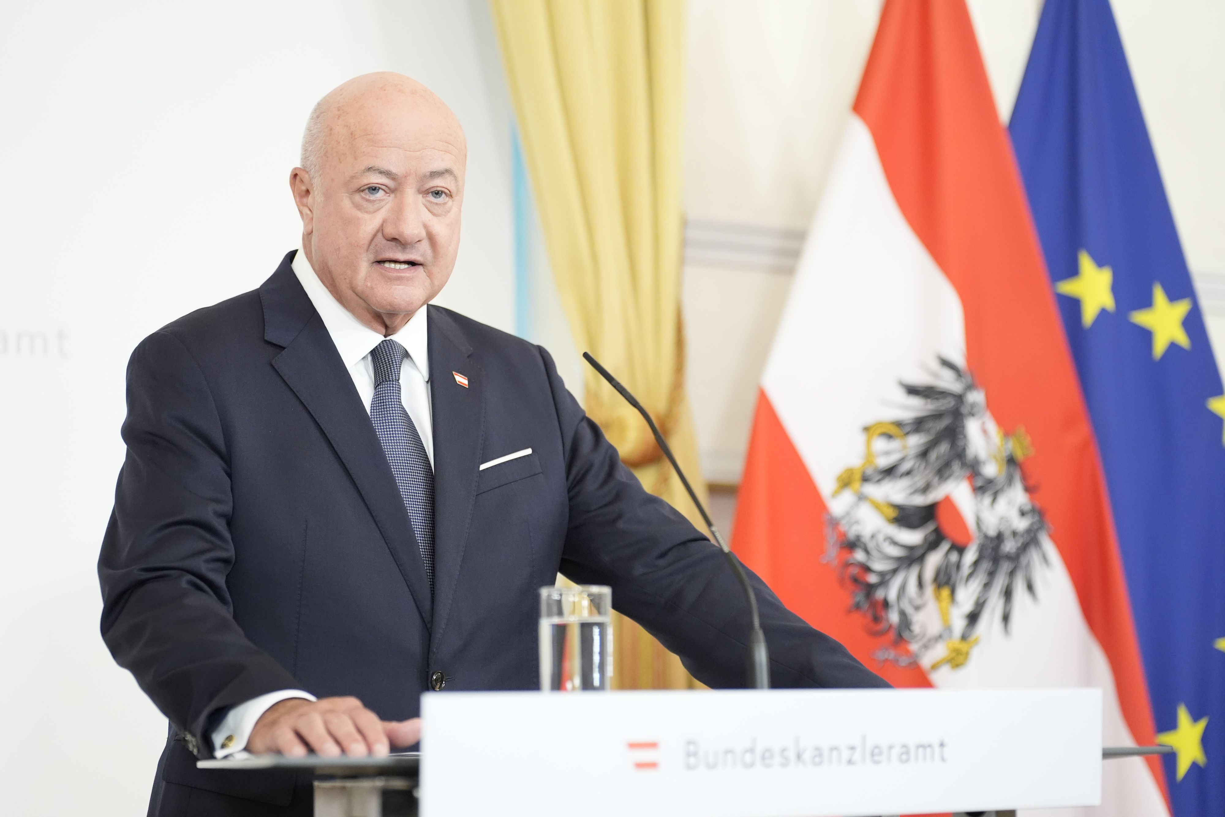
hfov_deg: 22.9
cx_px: 612
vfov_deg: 15.4
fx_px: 3028
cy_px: 408
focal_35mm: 89
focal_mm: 89
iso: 3200
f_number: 2.8
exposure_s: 1/250
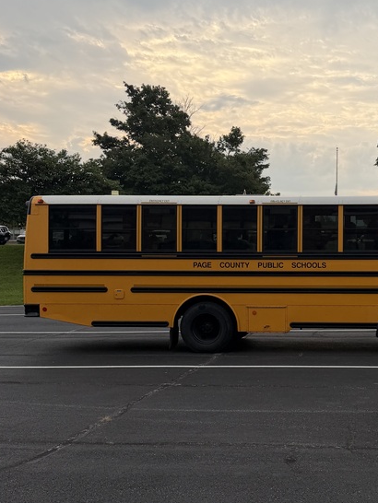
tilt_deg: -3.5
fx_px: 655
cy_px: 296
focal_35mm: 45
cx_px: 333
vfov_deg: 41.9
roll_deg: +0.6
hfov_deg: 30.9
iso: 80
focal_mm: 6.76
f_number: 1.78
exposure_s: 1/920
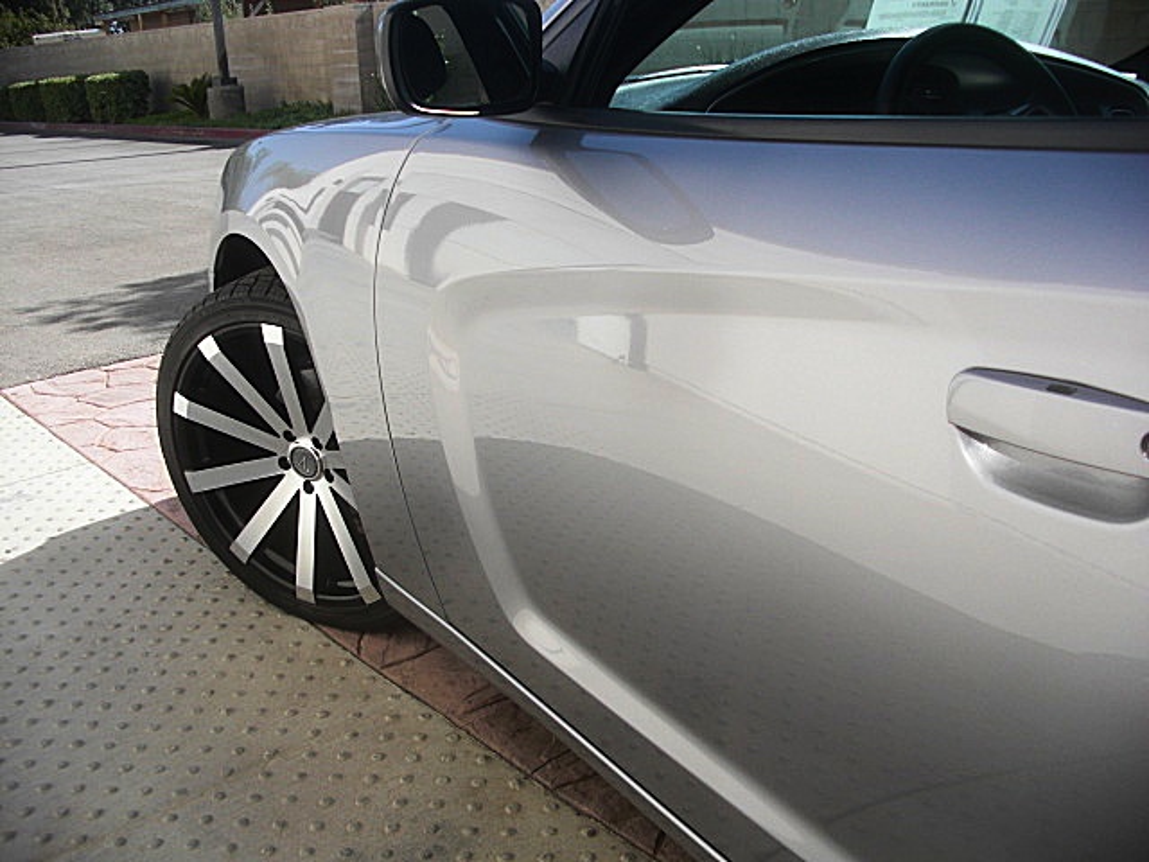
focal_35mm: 36
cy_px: 431
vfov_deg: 39.7
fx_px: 1195
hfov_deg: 51.4
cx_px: 574
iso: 50
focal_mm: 6.3
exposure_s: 1/500
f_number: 2.8
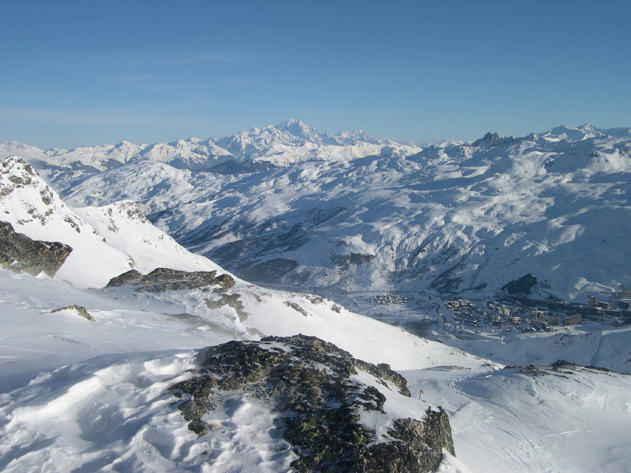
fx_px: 693
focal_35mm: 38
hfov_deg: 49.0
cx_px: 316
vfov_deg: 37.7
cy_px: 236
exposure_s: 1/436
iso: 100
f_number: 7.6
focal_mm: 8
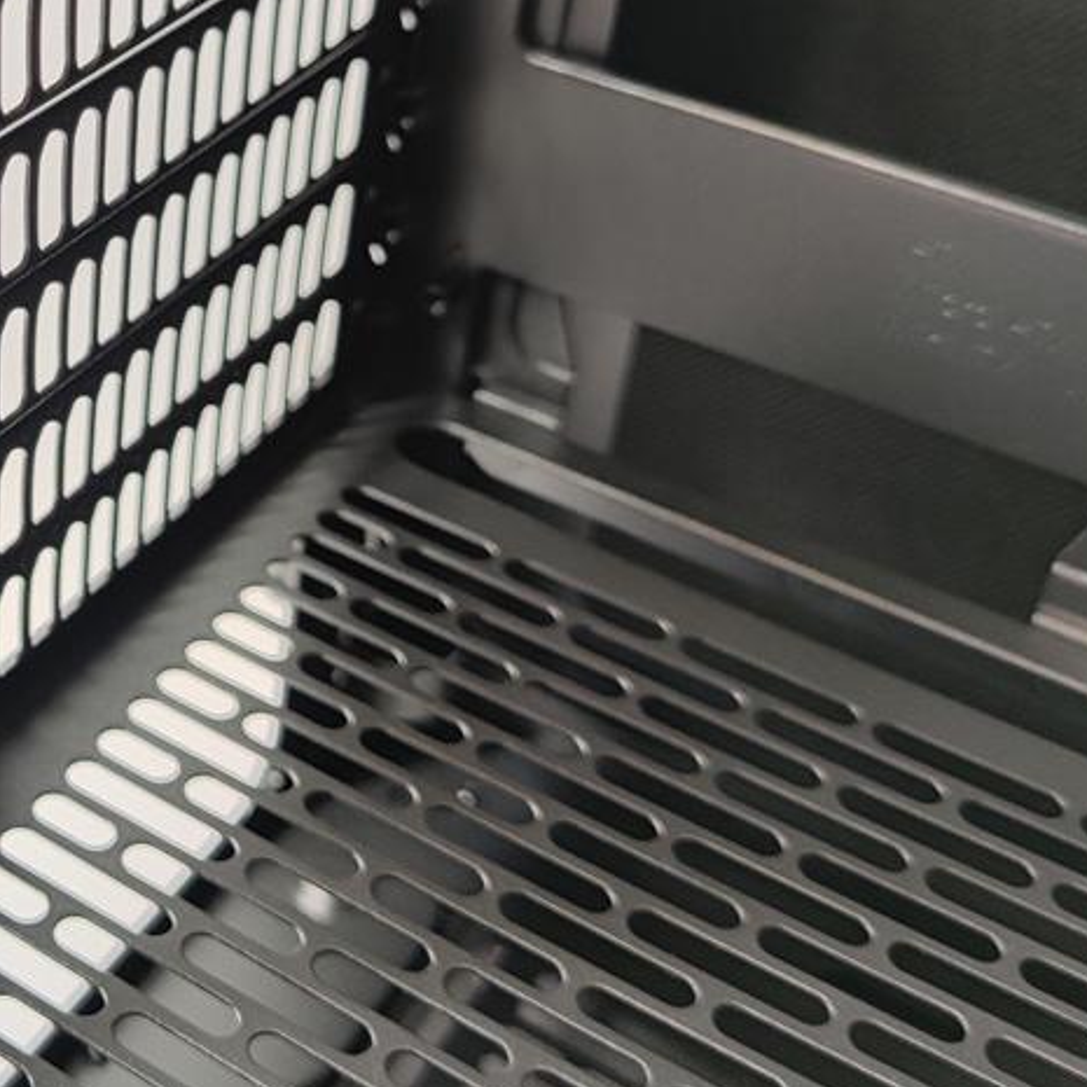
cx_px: 91
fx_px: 2025
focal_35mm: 57
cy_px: 320
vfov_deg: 29.7
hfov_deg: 28.8
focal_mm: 6.78
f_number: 1.85
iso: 80
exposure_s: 1/50
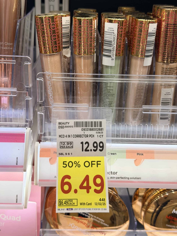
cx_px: 88
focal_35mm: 48
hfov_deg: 30.3
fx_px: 327
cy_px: 118
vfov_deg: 39.7
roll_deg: -2.2
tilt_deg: -22.0
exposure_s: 1/373
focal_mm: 6.76
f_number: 1.78
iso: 80
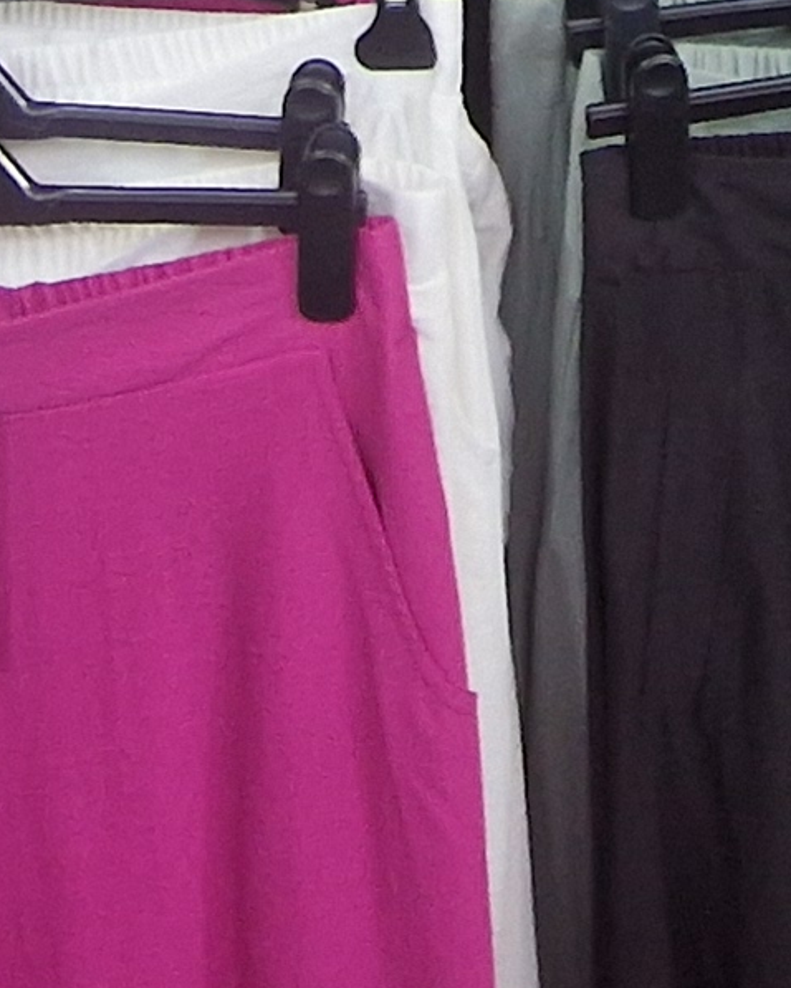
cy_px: -1117
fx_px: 2486
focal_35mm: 85
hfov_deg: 17.8
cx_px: 695
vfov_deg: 16.1
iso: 160
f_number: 2.2
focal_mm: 2.2
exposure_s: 1/50
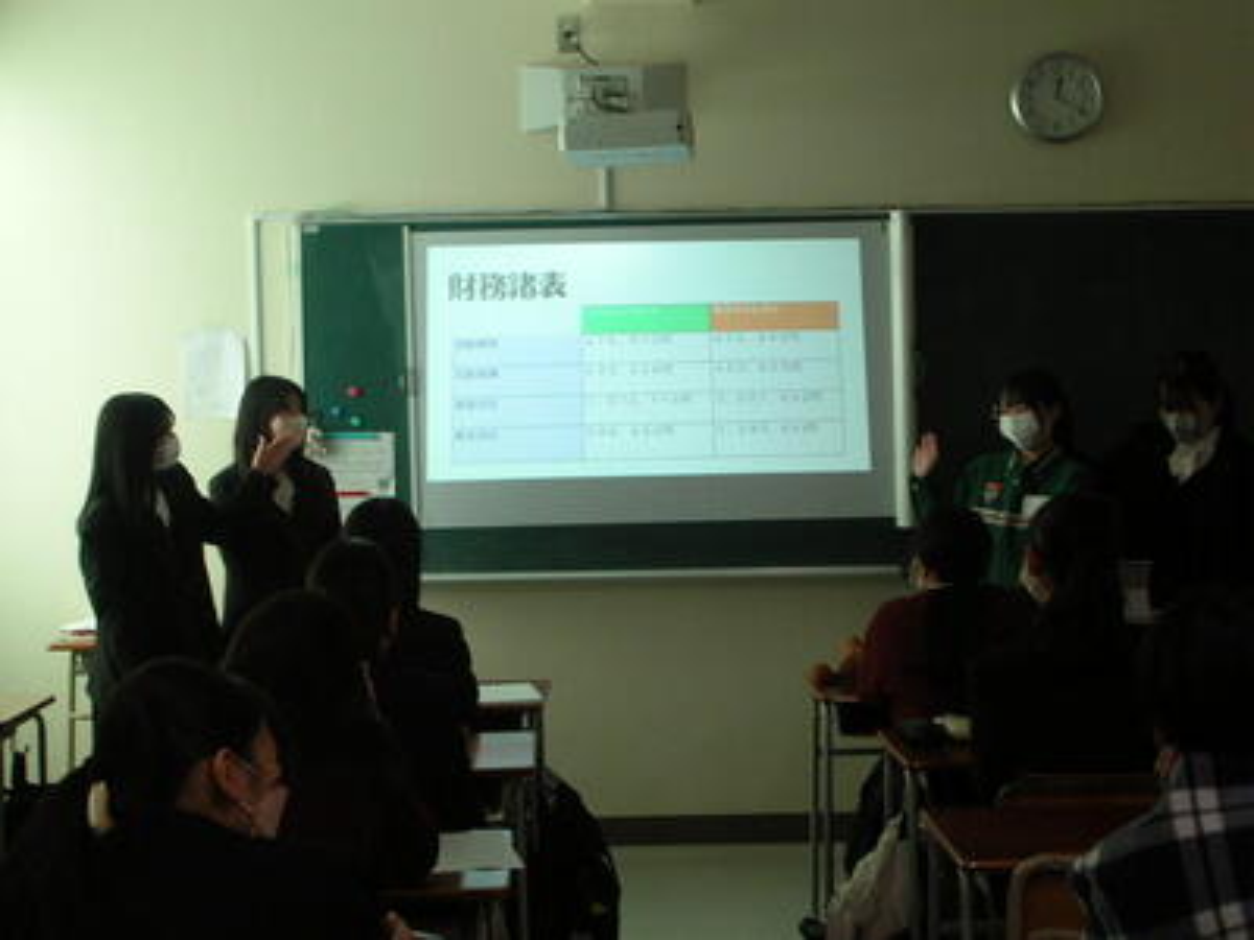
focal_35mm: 62
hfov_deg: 31.2
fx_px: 2246
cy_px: 470
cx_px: 627
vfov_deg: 23.7
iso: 50
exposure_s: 1/27.6
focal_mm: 10.2
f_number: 3.6
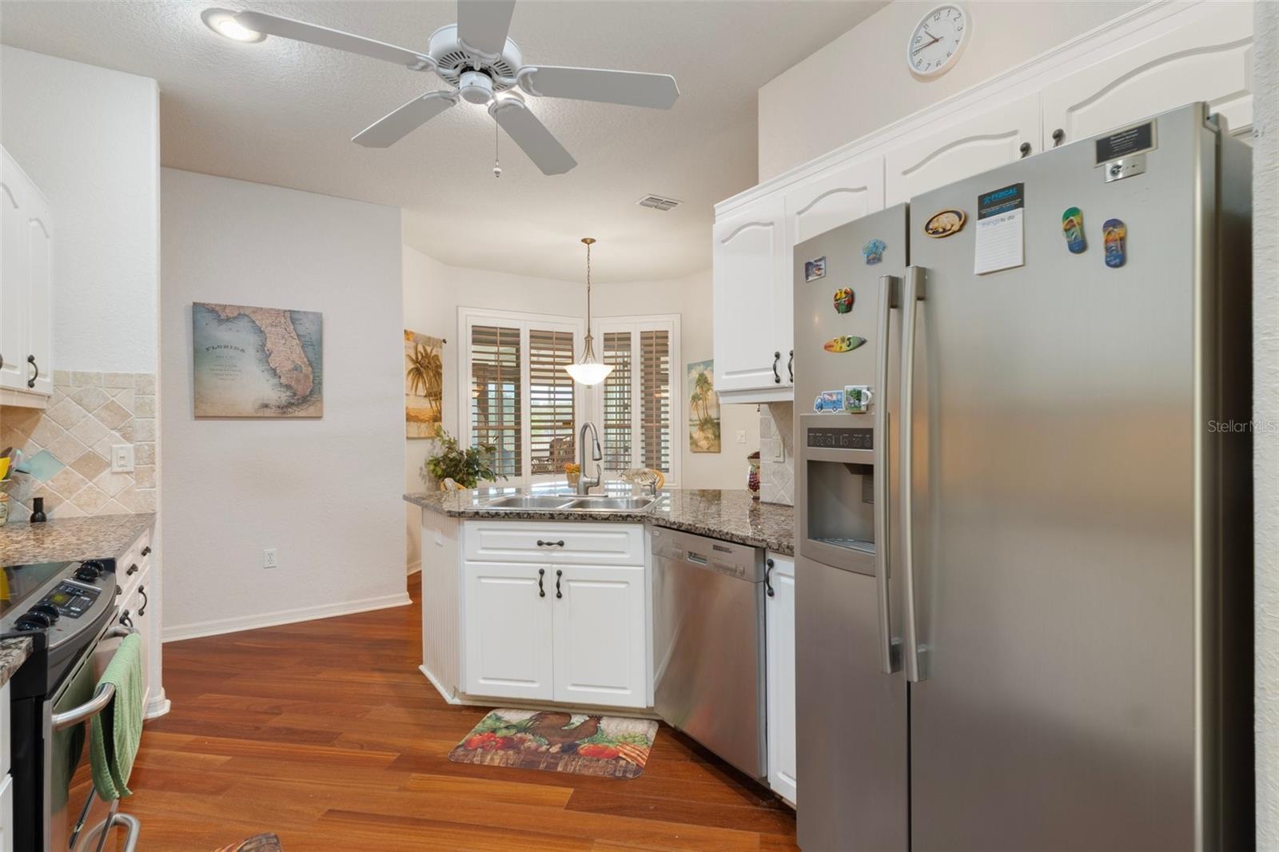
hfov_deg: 95.0
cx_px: 640
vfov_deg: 72.0
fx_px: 586
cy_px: 426
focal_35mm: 16
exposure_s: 4
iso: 320
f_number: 8
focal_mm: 11
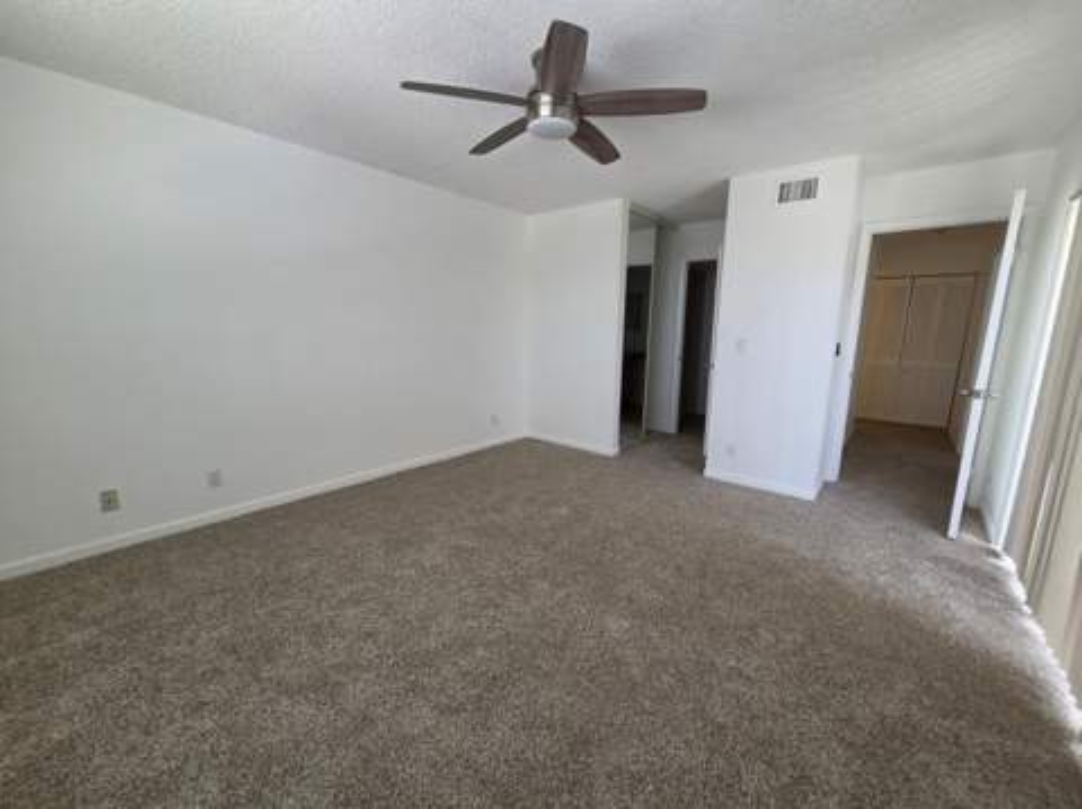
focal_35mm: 13
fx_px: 406
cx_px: 541
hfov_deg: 106.2
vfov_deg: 89.8
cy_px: 404
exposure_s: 1/359
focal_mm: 2.2
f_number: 2.2
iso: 640
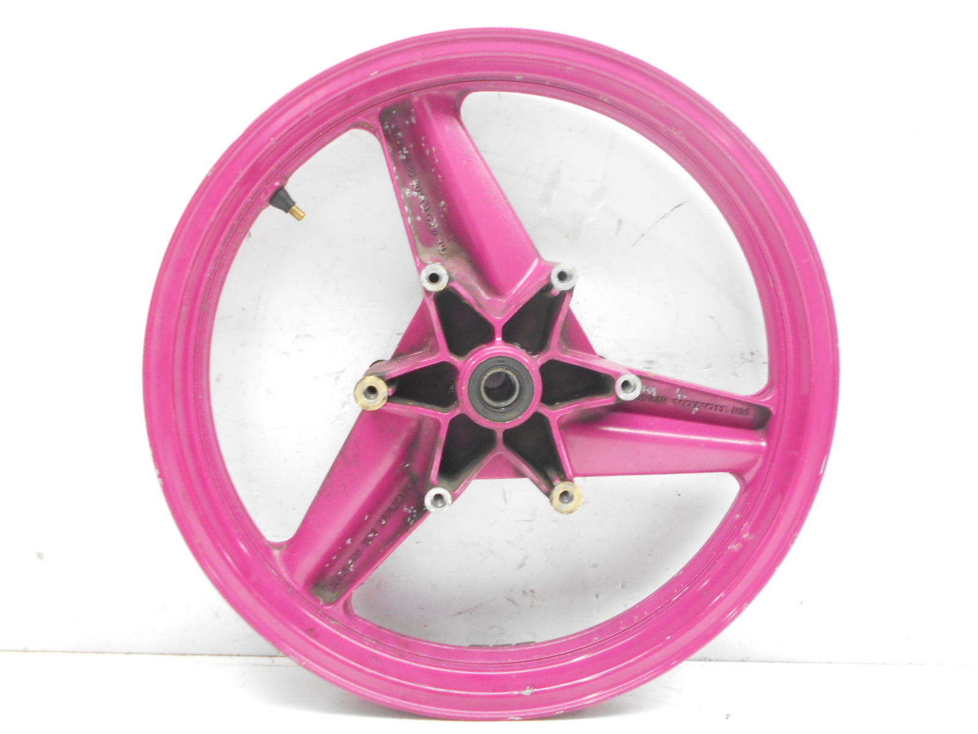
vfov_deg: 46.8
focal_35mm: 30
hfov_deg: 60.0
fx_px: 848
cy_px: 367
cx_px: 489
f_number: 3.4
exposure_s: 1/30
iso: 280
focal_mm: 5.1
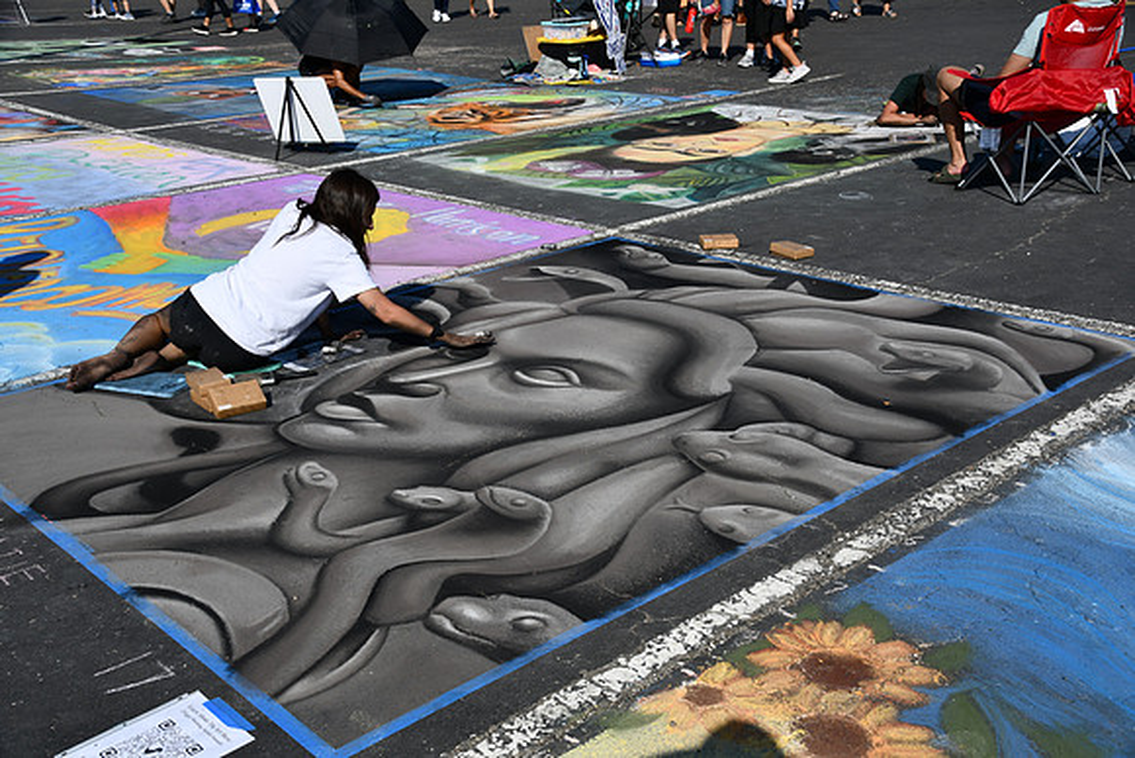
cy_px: 379
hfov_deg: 49.5
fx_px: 1230
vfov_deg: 34.2
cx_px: 568
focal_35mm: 39
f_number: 10
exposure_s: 1/400
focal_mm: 26
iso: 100
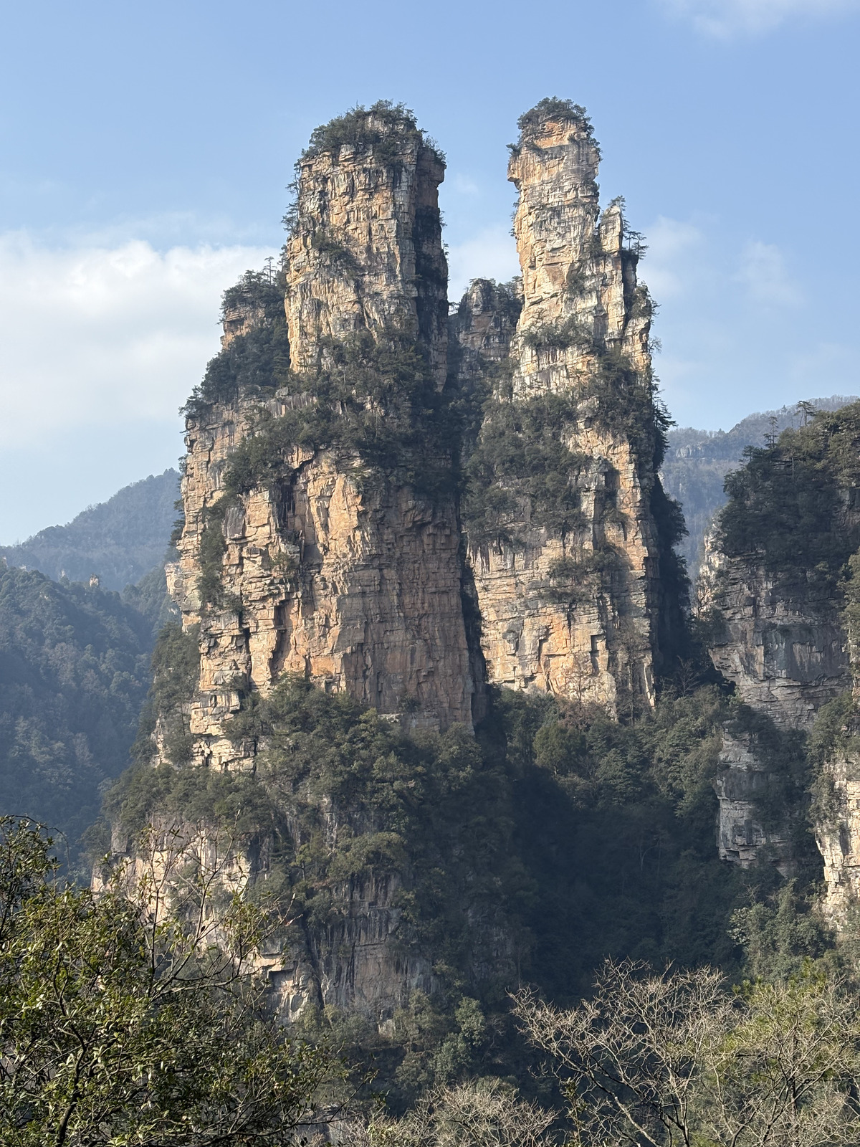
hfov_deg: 28.0
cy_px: 574
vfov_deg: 36.8
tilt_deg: +5.8
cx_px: 430
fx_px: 1723
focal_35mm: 52
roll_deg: -0.6
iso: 50
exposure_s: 1/2545
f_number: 1.6
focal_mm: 5.96
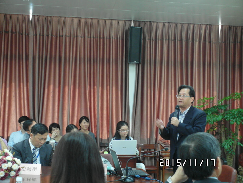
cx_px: 122
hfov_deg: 35.5
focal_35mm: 54
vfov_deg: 27.0
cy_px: 92
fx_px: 379
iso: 400
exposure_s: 1/8
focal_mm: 11.6
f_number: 2.3
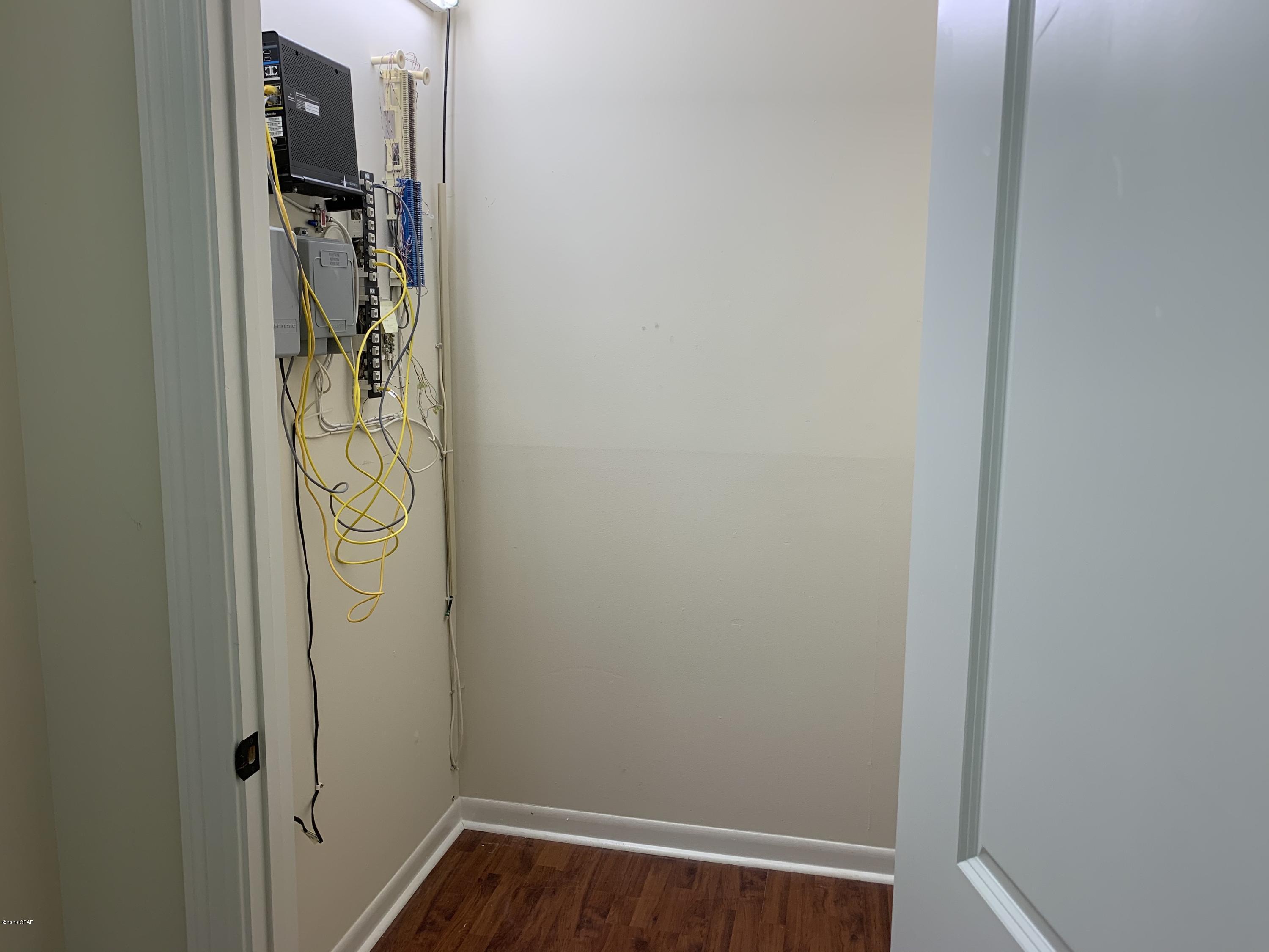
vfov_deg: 53.1
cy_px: 476
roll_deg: +0.9
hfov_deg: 67.3
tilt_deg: -8.4
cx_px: 634
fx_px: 953
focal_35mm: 26
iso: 50
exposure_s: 1/60
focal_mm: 4.25
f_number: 1.8
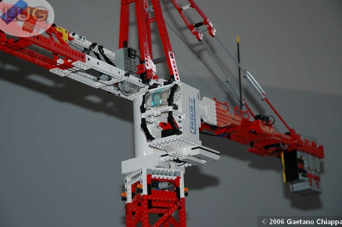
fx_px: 1034
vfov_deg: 12.5
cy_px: 110
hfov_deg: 18.8
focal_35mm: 109
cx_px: 169
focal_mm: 70
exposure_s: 1/60
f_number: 4.5
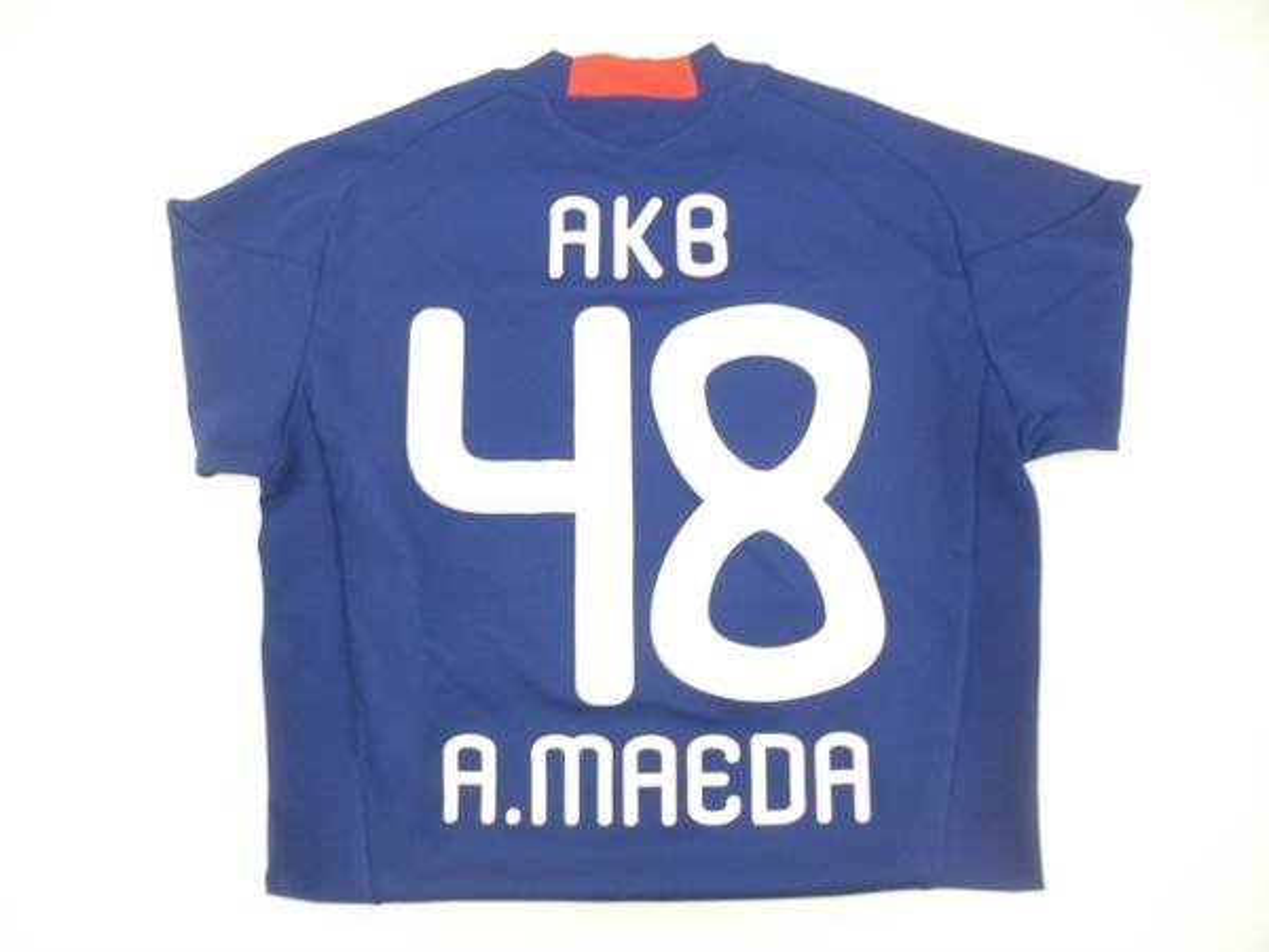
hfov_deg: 58.4
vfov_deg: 45.4
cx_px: 634
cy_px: 476
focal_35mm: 31
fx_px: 1136
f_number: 2.9
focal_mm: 5.7
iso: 200
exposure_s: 1/24.3
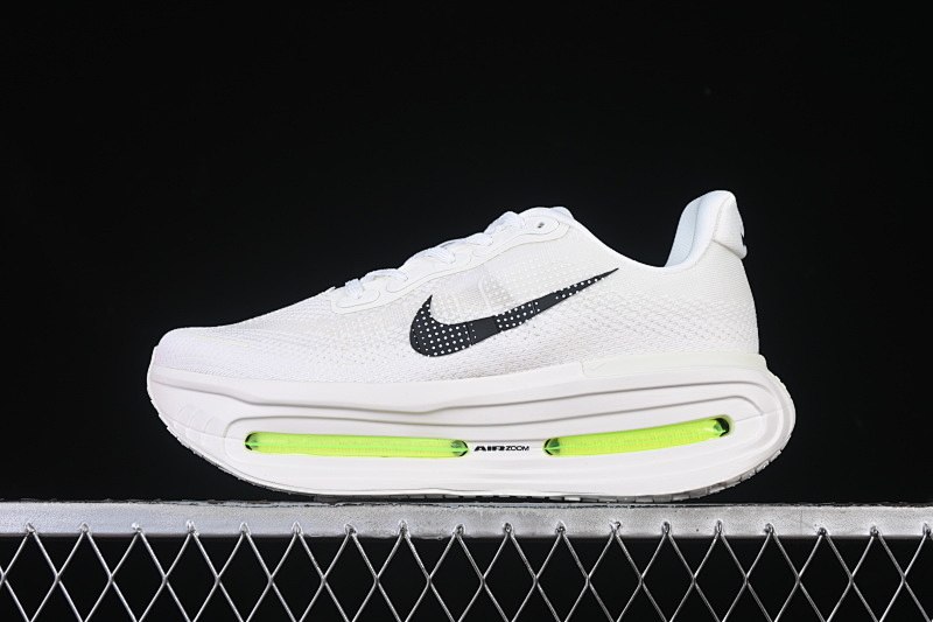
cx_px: 466
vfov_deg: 18.2
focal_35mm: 75
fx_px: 1943
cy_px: 311
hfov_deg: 27.0
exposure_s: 1/100
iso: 160
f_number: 8
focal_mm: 50
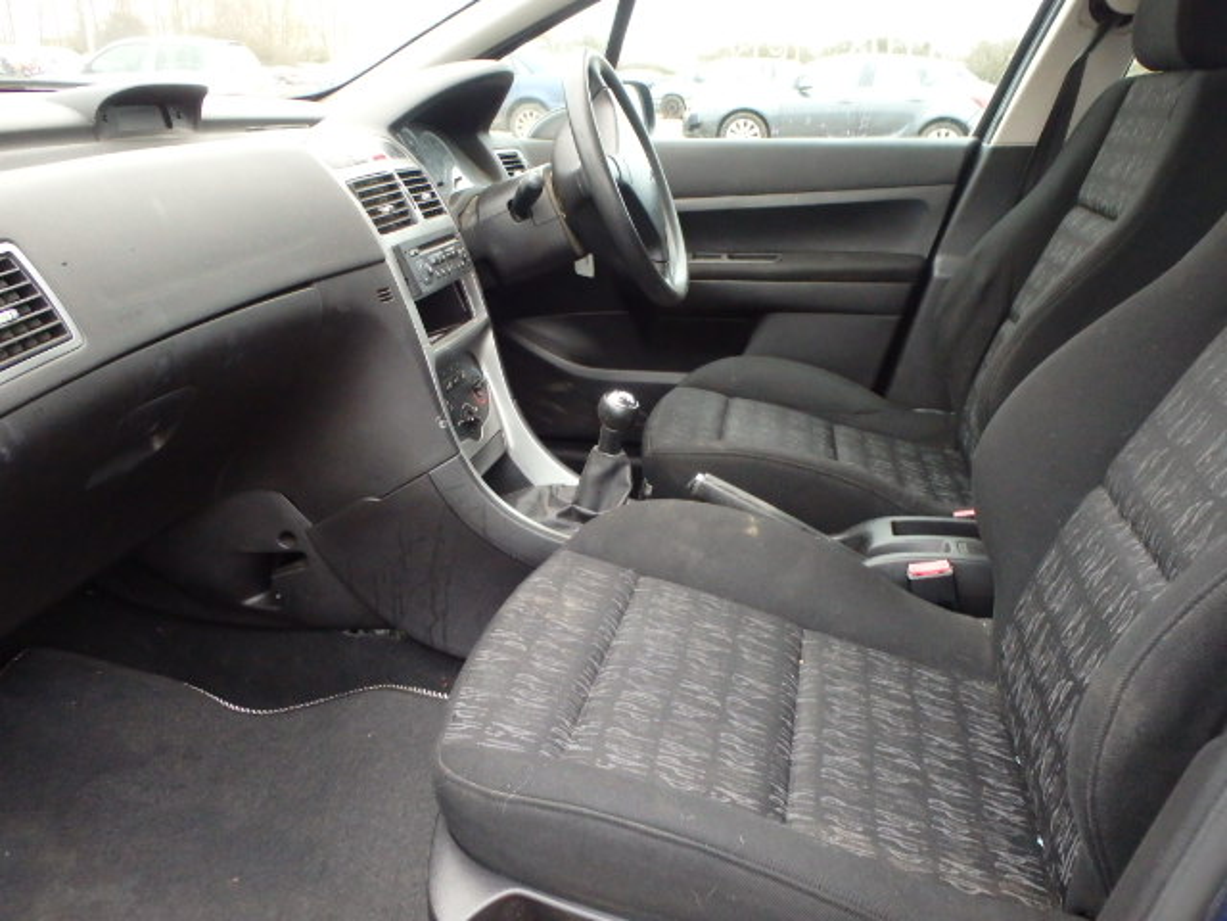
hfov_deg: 63.4
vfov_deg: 49.7
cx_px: 614
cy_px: 460
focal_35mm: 28
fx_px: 992
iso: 1000
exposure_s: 1/30
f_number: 3.9
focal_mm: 5
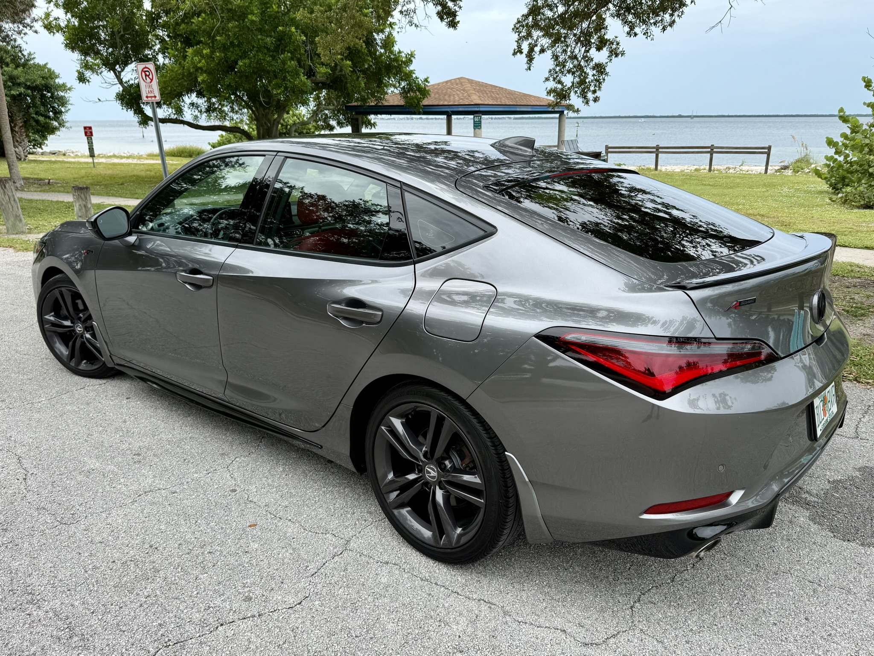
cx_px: 437
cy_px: 328
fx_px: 606
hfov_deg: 71.6
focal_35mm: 24
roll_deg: +0.4
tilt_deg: -17.2
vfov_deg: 56.8
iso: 80
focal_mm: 6.76
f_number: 1.78
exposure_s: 1/1770
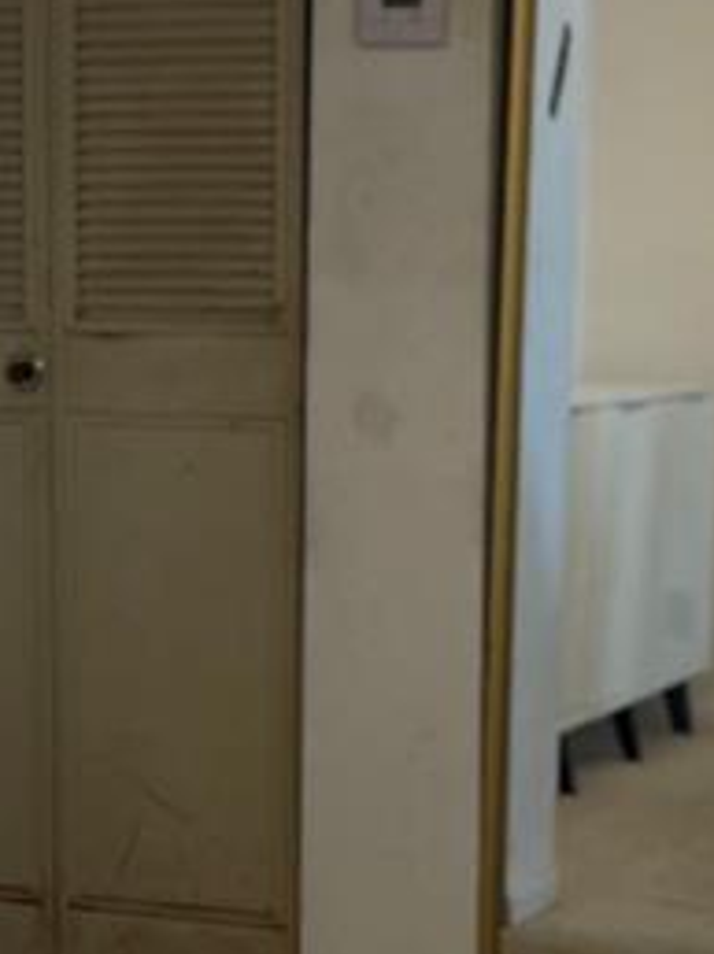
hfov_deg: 11.8
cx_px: -266
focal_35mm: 121
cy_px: 481
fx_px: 3333
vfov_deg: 16.3
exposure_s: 1/60
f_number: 1.6
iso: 64
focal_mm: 5.1
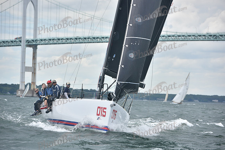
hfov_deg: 10.8
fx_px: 1188
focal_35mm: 190
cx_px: 112
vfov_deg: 7.2
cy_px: 75
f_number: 5.6
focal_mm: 190
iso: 250
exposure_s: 1/1000
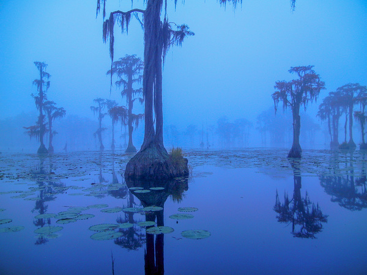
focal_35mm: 30
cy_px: 138
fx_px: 318
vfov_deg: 46.8
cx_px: 184
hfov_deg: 60.0
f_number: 3.5
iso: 160
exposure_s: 1/89.1
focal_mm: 5.4
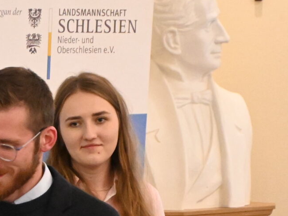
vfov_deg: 6.8
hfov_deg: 9.1
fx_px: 1788
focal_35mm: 215
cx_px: -80
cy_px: 281
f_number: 5.6
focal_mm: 38
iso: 6400
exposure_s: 1/60
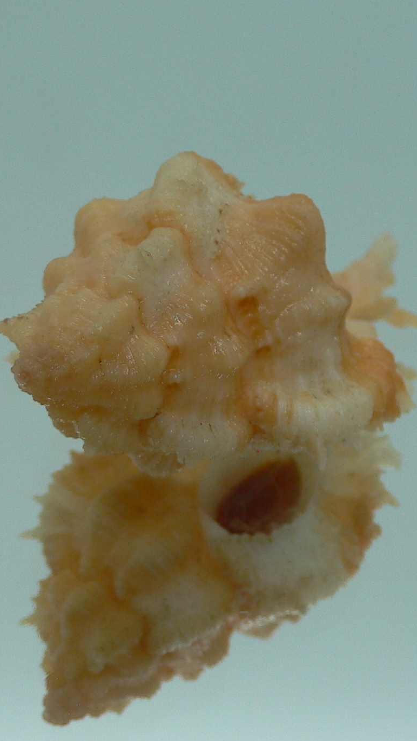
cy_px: 371
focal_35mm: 56
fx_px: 1101
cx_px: 197
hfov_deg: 21.4
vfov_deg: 37.2
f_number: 2.8
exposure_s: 1/60
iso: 80
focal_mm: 4.6
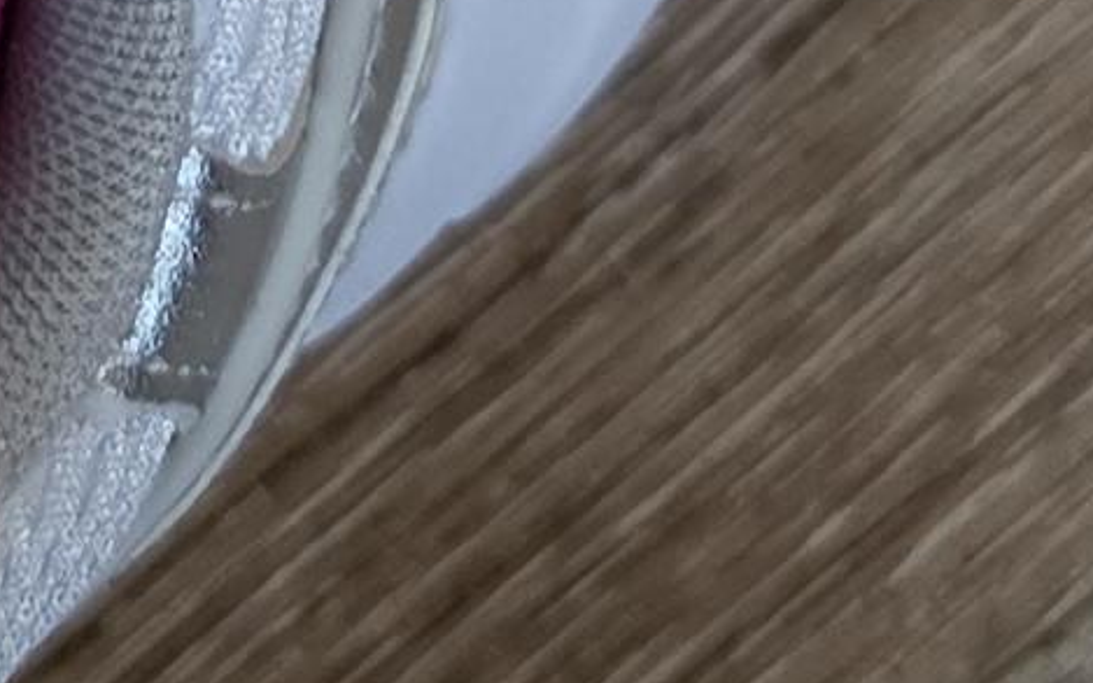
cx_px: -5
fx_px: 6195
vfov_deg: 5.4
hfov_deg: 10.0
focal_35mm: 208
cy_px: -2161
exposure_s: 1/120
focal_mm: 6.5
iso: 640
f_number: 1.4
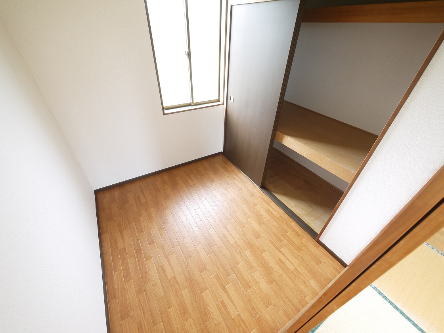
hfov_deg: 102.1
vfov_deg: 85.7
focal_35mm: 14
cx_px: 222
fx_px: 180
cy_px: 166
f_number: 4
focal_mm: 7
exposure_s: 1/60
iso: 500
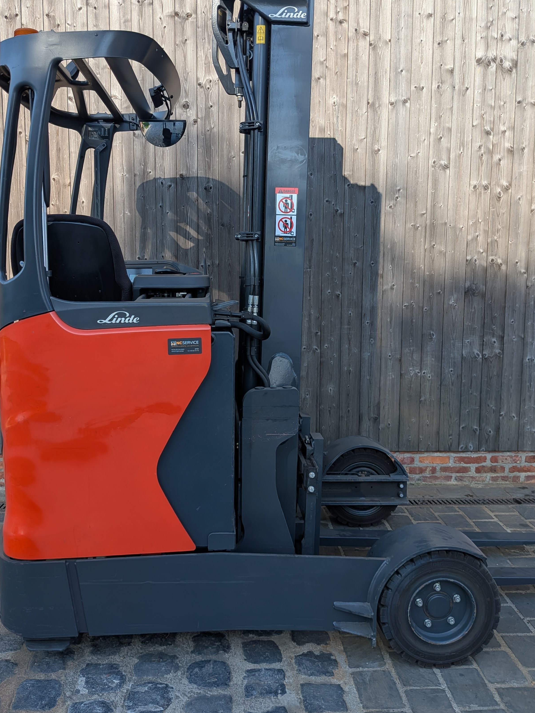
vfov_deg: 59.7
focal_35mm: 30
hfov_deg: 46.7
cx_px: 237
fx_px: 618
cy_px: 309
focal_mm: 4.53
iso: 25
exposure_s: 1/484
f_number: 1.7
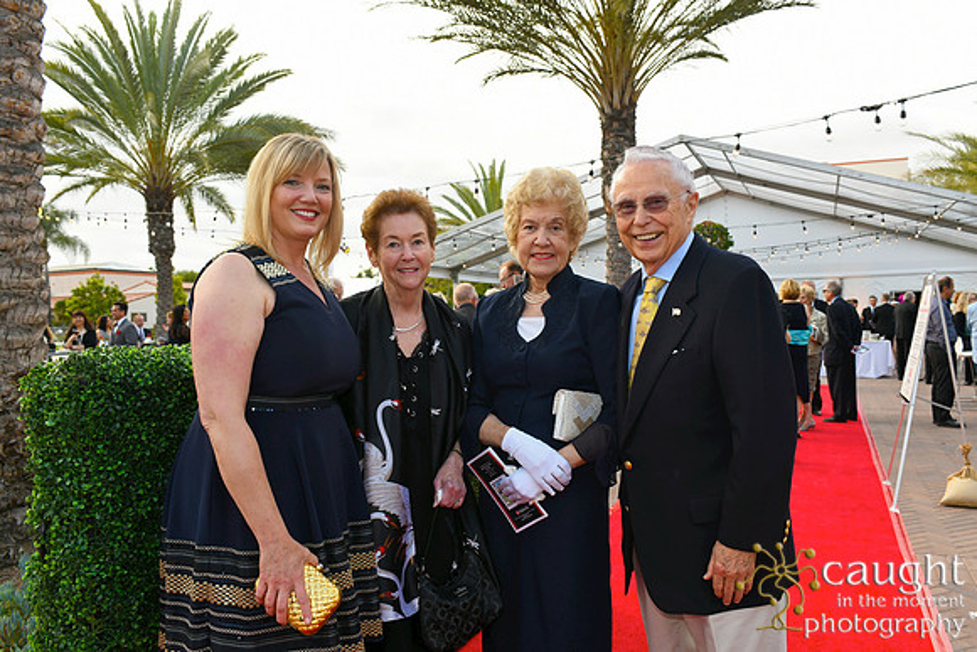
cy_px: 326
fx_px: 760
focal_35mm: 28
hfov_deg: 65.5
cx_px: 488
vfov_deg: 46.4
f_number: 7.1
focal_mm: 28
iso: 640
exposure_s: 1/250
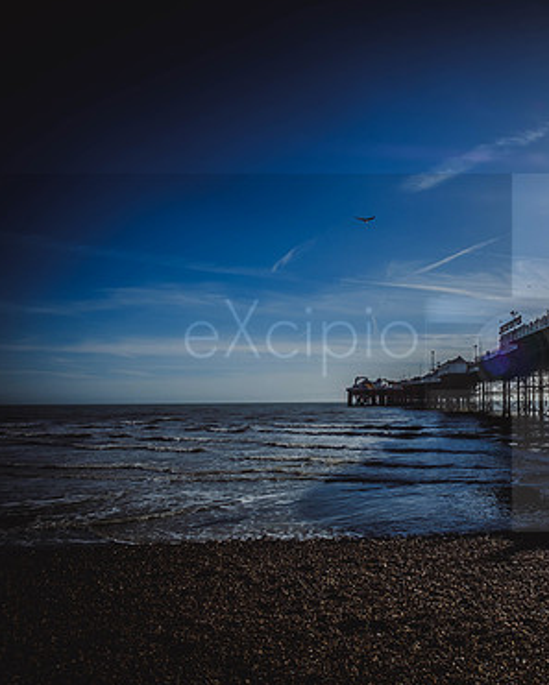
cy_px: 352
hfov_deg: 53.5
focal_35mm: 22
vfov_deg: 75.0
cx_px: 514
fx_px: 447
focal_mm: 10
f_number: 22
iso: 200
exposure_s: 1/200
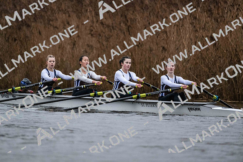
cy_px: 81
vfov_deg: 3.4
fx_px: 2701
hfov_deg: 5.2
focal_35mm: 400
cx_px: 122
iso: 6400
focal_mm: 400
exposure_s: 1/1600
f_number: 4.5
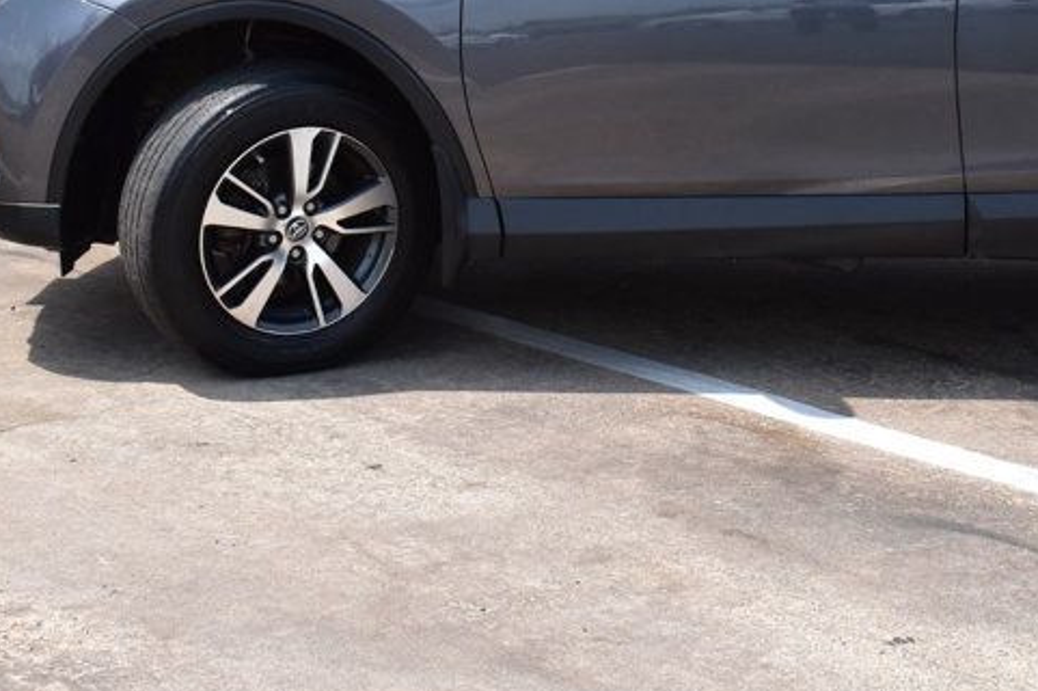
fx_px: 2854
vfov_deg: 13.6
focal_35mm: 99
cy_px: 43
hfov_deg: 20.5
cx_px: 770
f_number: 11
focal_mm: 31
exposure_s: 1/400
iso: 400
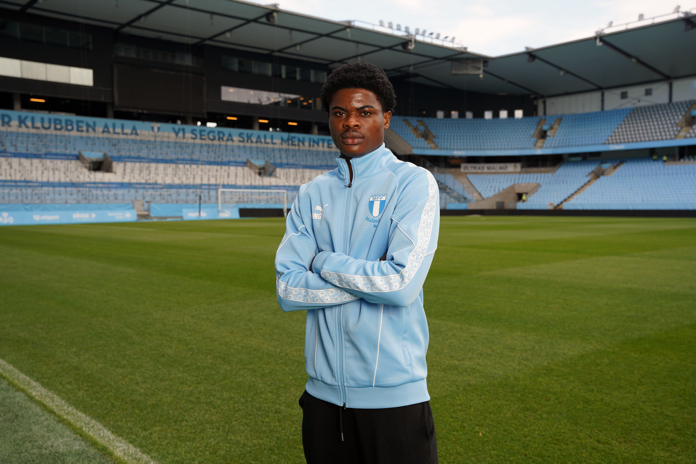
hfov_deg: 53.9
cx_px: 348
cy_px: 232
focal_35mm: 35
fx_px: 684
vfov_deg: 37.5
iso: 100
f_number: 5
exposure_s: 1/160
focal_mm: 35.4
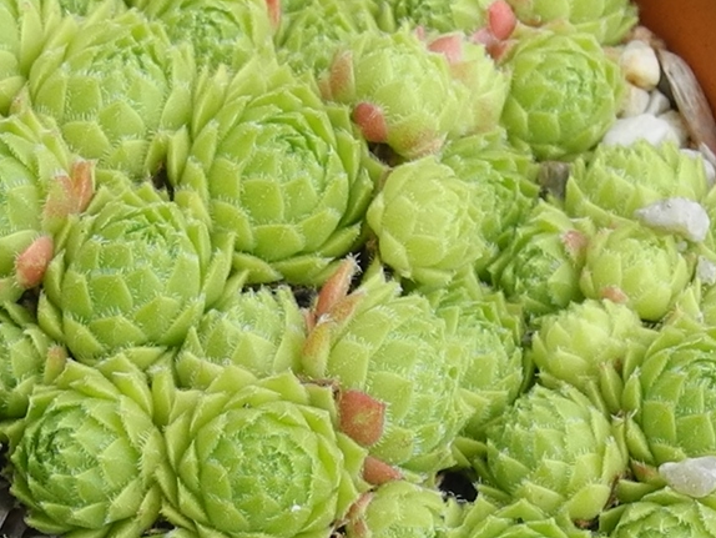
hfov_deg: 47.0
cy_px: 175
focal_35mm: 39
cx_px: 235
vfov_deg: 36.4
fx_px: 807
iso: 100
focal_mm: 6
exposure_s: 1/800
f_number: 2.8
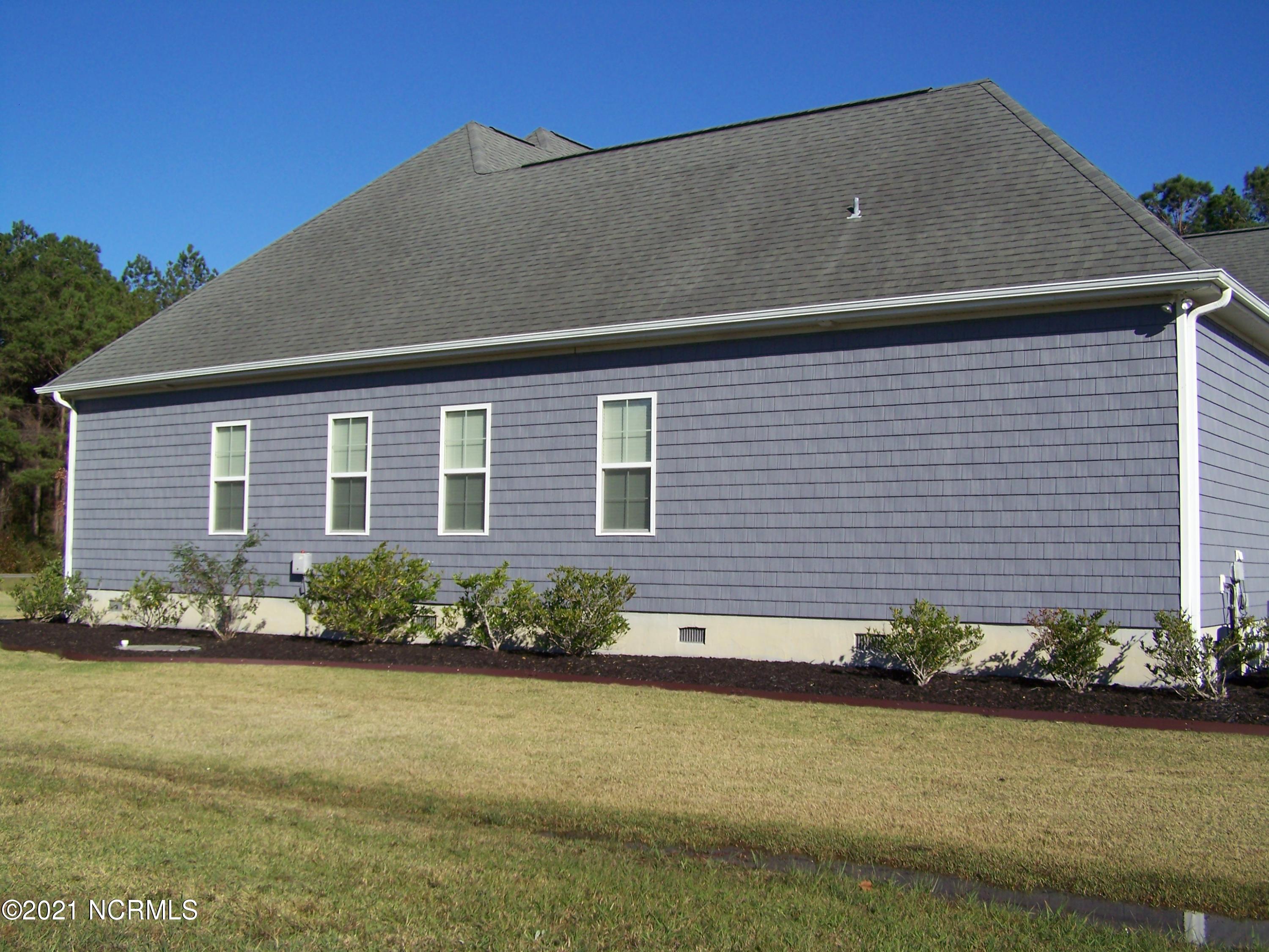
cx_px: 634
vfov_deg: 37.7
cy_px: 476
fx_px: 1393
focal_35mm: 38
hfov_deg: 49.0
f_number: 4
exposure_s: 1/800
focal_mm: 6.3
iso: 64
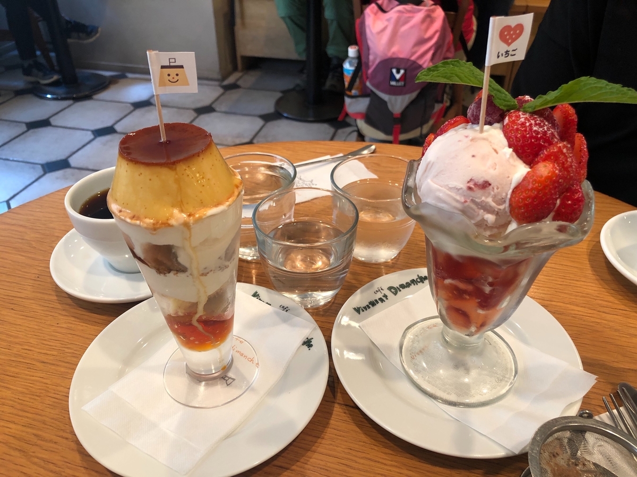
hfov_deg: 63.4
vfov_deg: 49.7
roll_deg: +0.0
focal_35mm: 28
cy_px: 238
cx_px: 318
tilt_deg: -36.1
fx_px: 515
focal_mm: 4
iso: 40
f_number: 1.8
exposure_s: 1/20
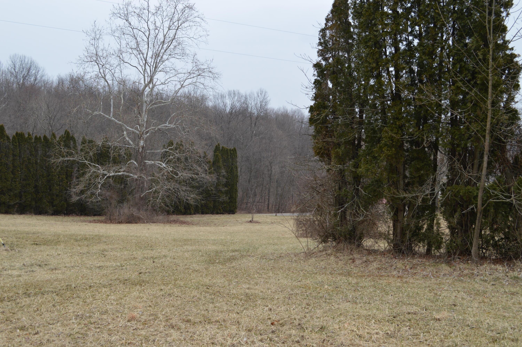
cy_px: 174
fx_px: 565
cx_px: 261
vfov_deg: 34.1
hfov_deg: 49.6
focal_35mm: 39
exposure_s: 1/125
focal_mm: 26
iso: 100
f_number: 5.6
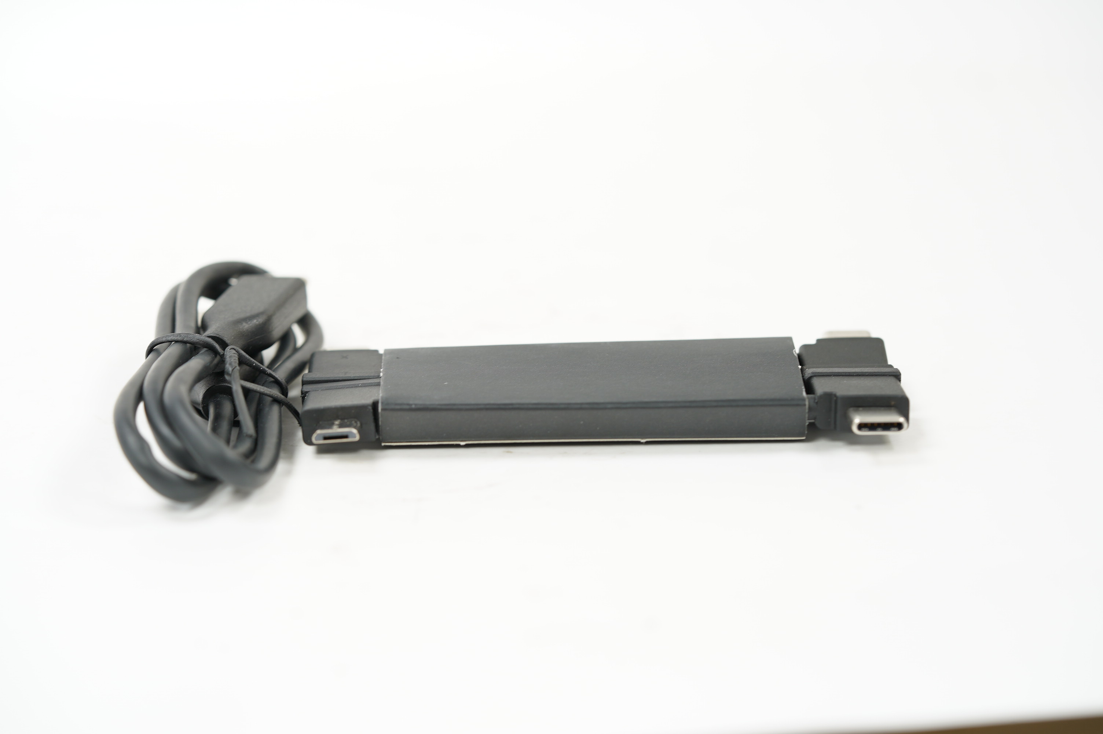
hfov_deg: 22.6
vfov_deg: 15.2
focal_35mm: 90
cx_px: 552
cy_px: 367
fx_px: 2755
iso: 200
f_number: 5.6
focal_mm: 90
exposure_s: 1/5
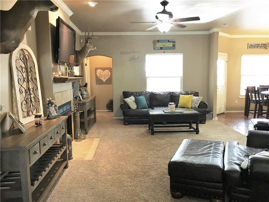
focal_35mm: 29
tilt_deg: -6.4
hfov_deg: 61.7
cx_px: 134
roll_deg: +0.6
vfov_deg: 48.2
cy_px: 101
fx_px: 225
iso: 200
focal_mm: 4.15
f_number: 2.2
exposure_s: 1/30
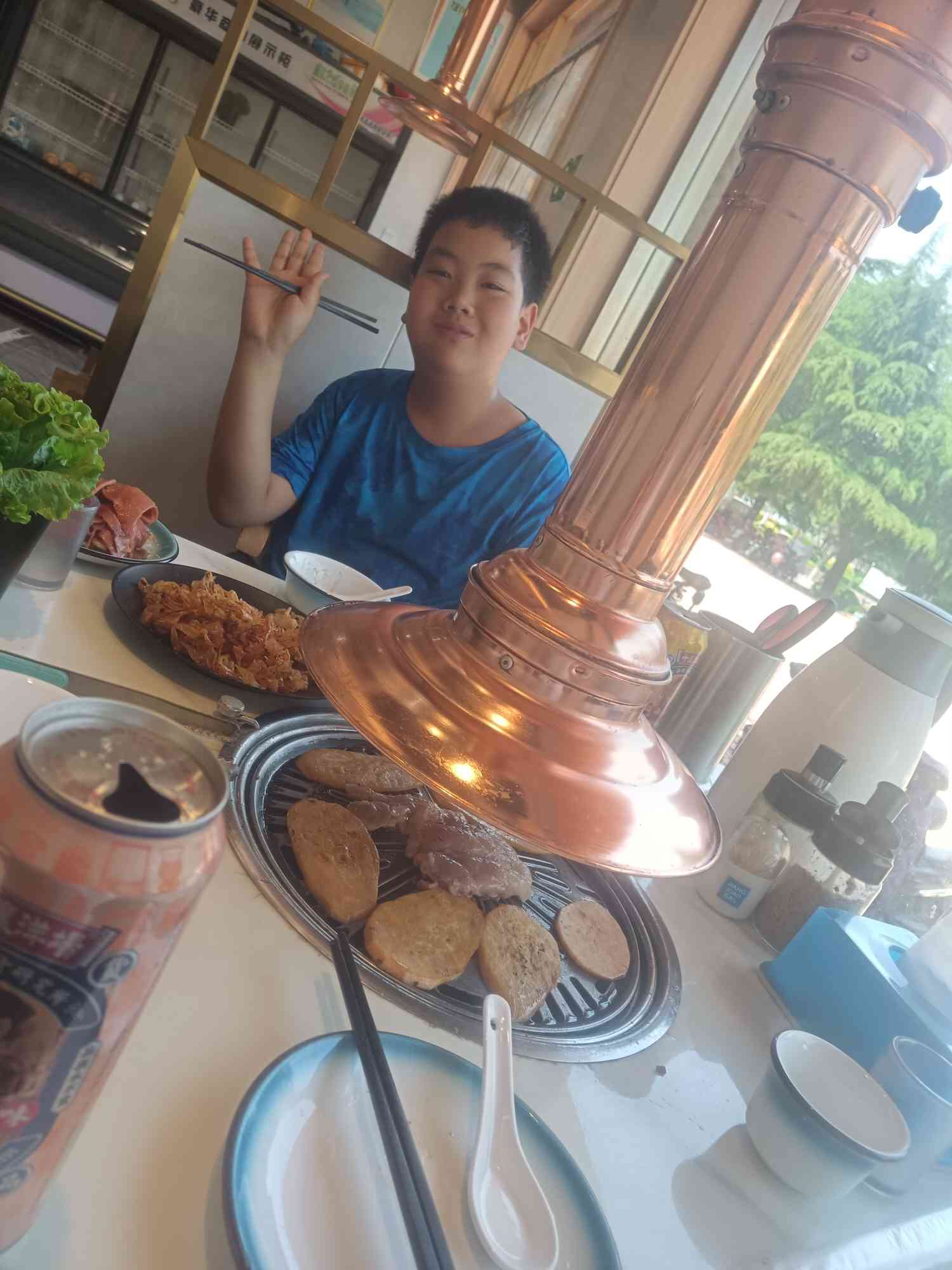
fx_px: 953
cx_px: 476
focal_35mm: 26
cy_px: 635
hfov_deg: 53.1
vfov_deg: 67.3
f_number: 1.8
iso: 131
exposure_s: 1/101
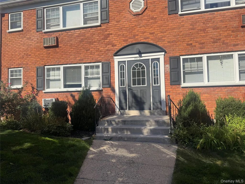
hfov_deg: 71.6
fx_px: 170
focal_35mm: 24
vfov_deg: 56.8
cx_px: 122
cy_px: 92
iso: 80
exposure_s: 1/4608
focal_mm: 6.76
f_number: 1.78
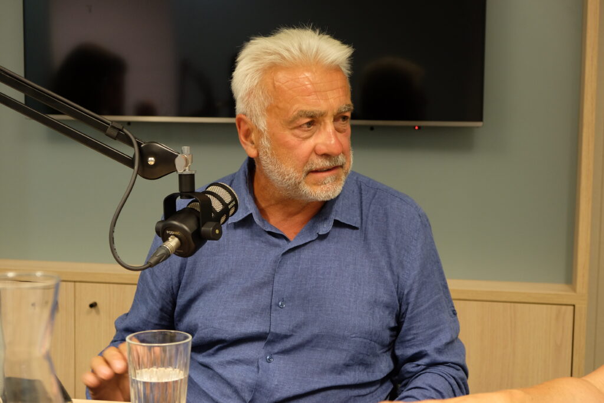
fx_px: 990
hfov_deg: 33.9
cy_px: 202
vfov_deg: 23.0
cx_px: 302
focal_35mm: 59
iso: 800
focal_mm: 39
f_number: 3.6
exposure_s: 1/38
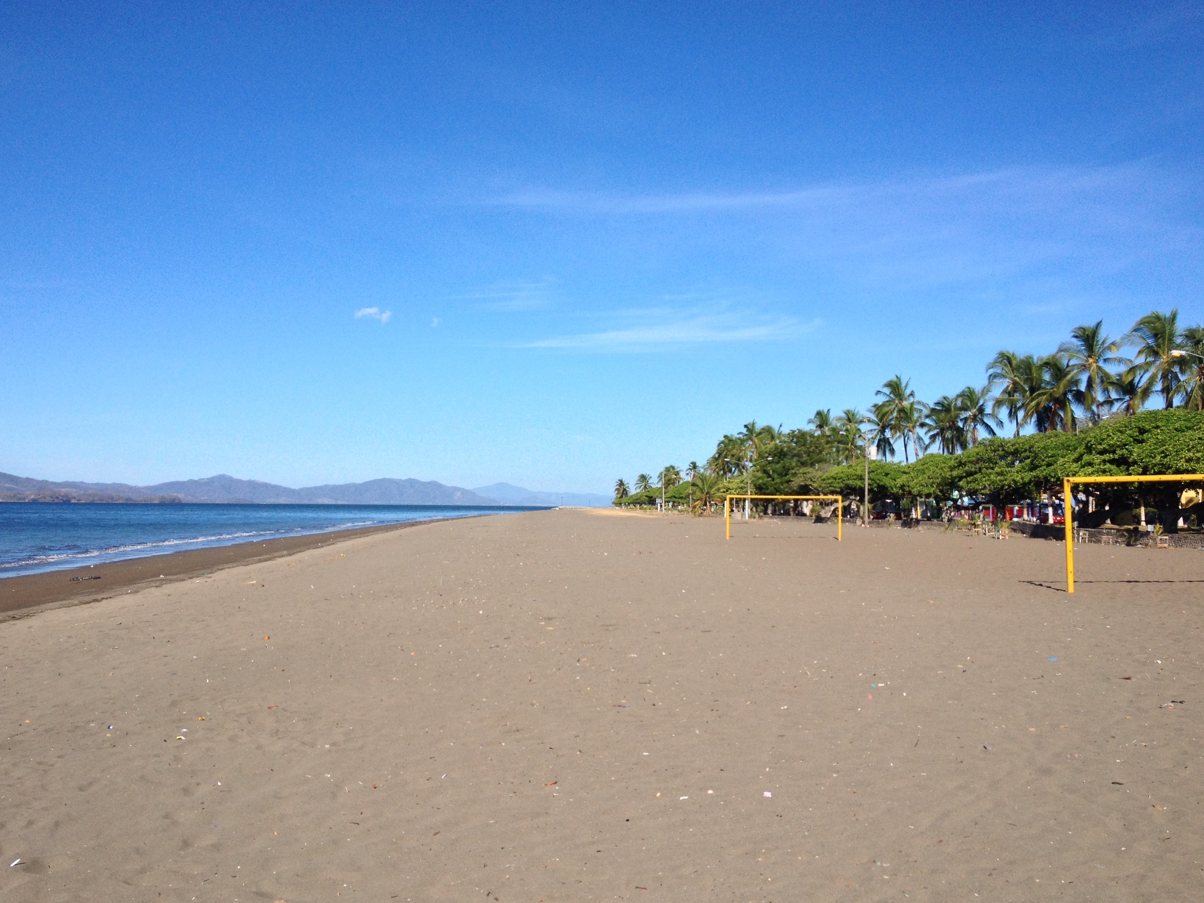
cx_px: 582
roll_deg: -0.2
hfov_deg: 49.0
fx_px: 1322
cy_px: 460
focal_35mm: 38
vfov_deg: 37.7
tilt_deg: -0.5
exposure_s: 1/2762
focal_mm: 4.28
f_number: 2.4
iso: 50
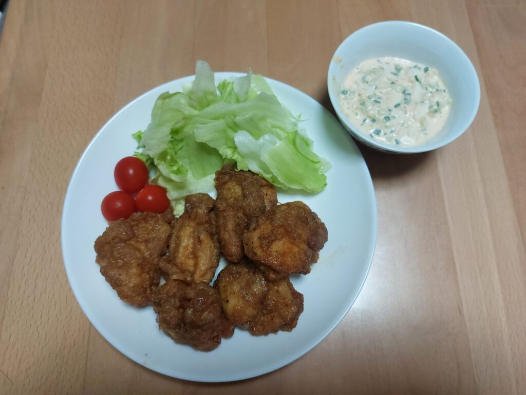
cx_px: 263
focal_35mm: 24
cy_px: 198
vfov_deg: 56.8
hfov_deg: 71.6
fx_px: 365
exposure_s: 1/120
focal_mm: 5.23
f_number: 1.8
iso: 250
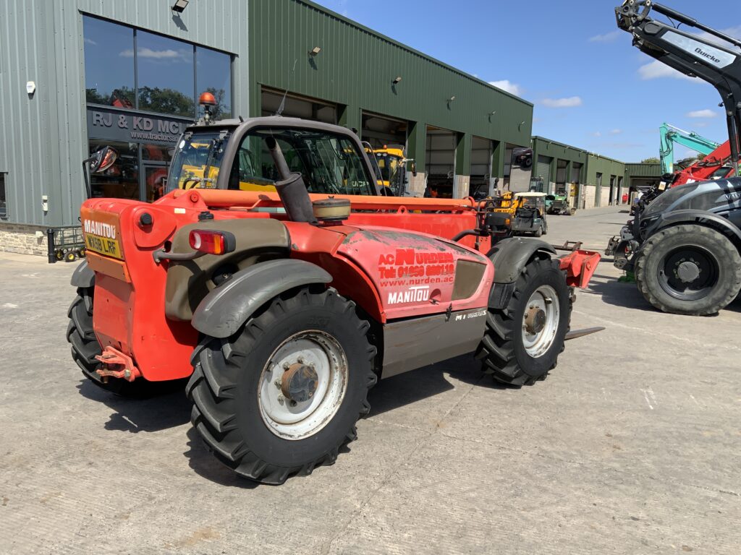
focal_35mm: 29
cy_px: 278
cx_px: 370
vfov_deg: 48.2
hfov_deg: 61.7
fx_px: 621
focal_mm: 3
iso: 16
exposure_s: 1/1577
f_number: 1.8
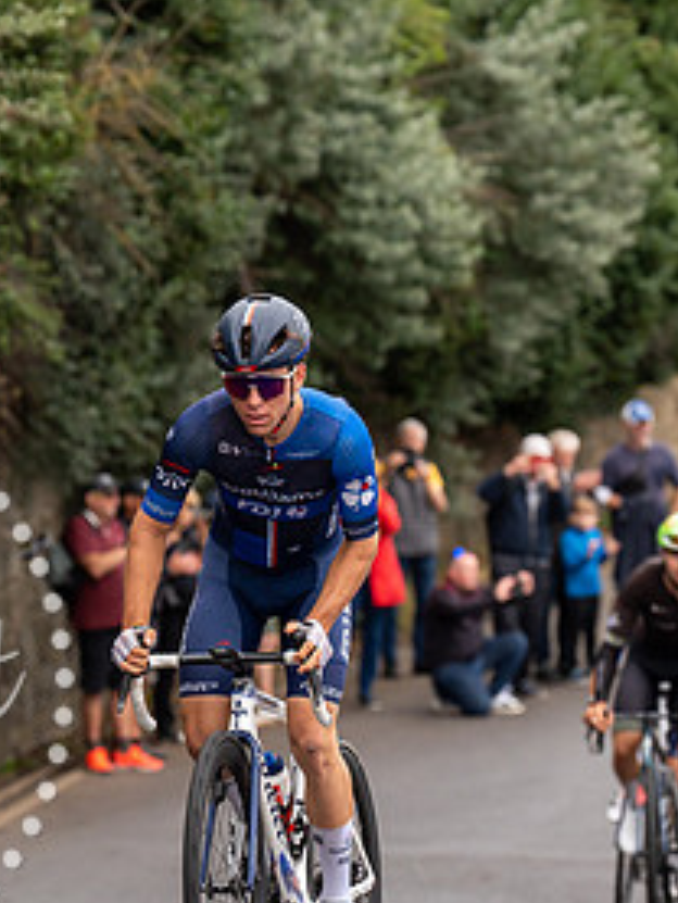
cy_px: 517
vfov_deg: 7.9
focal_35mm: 252
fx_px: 6576
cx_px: 274
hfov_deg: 5.9
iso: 320
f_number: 3.5
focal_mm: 125
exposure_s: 1/1000
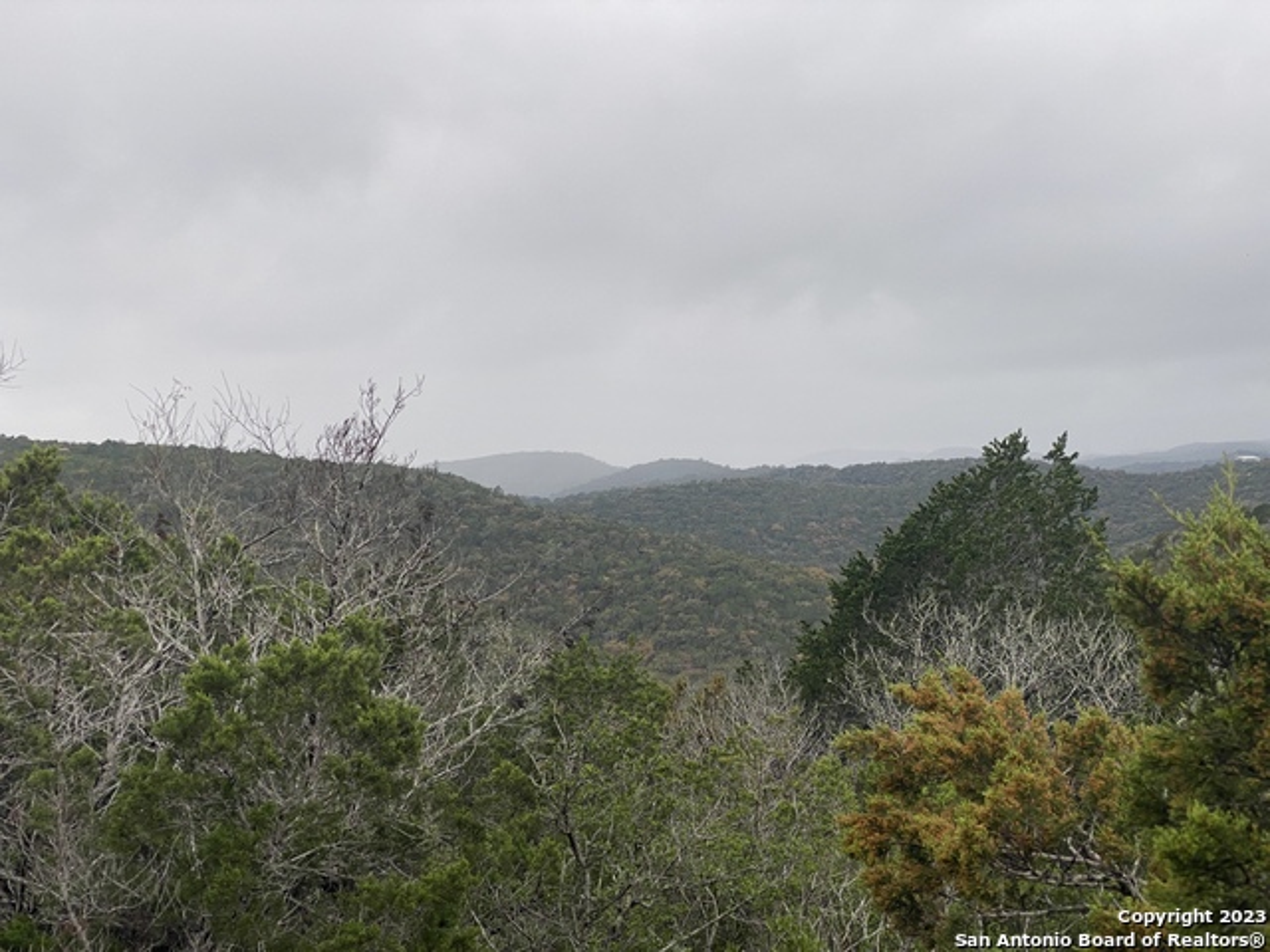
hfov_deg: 36.8
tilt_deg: +0.4
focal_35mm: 52
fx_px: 1908
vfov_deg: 28.0
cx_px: 635
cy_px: 476
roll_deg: +0.6
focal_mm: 6
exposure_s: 1/258
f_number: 2
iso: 20
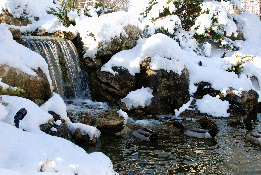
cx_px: 130
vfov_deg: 34.3
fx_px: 283
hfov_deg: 49.5
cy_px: 88
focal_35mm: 39
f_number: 5.6
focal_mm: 26
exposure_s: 1/125
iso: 140
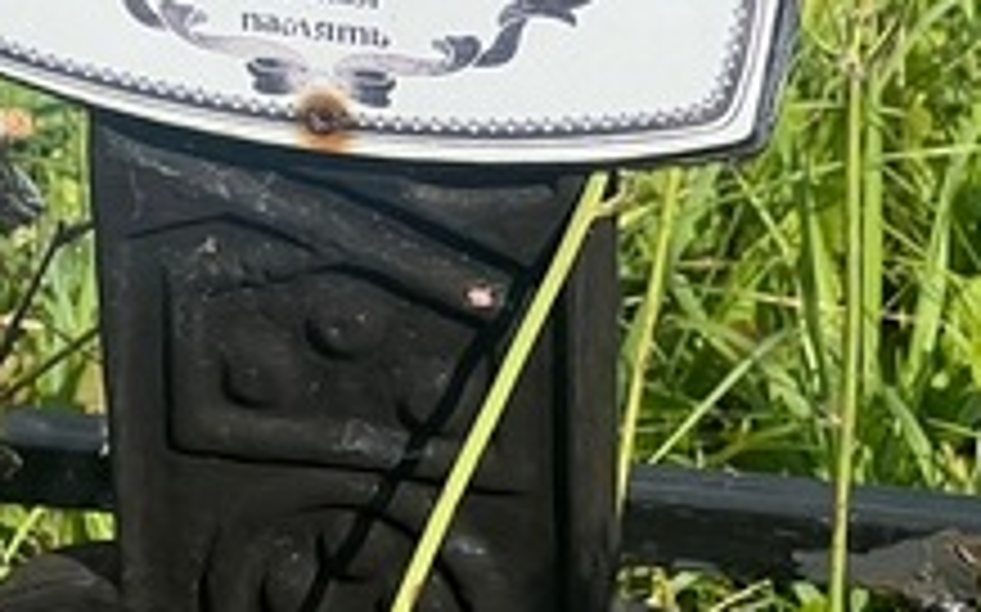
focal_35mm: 300
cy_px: -180
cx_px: -63
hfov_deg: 7.0
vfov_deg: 4.4
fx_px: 8016
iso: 32
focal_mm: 9
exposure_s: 1/511
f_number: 2.8
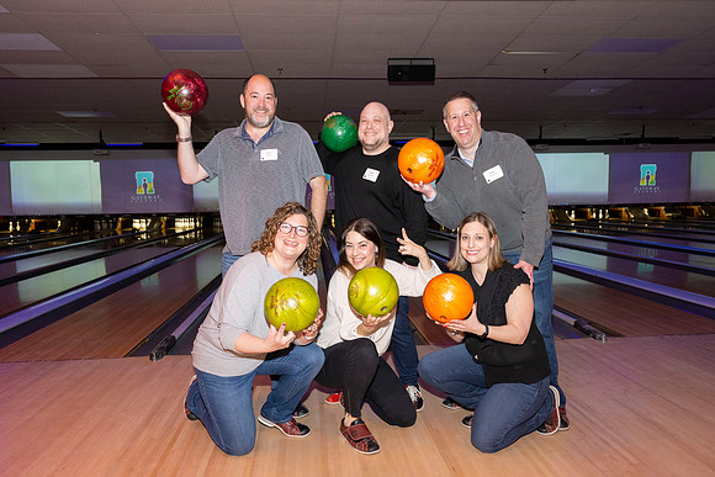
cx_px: 358
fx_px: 516
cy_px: 238
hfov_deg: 69.4
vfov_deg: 49.6
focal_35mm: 26
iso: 1600
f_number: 5.6
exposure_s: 1/60
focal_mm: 26
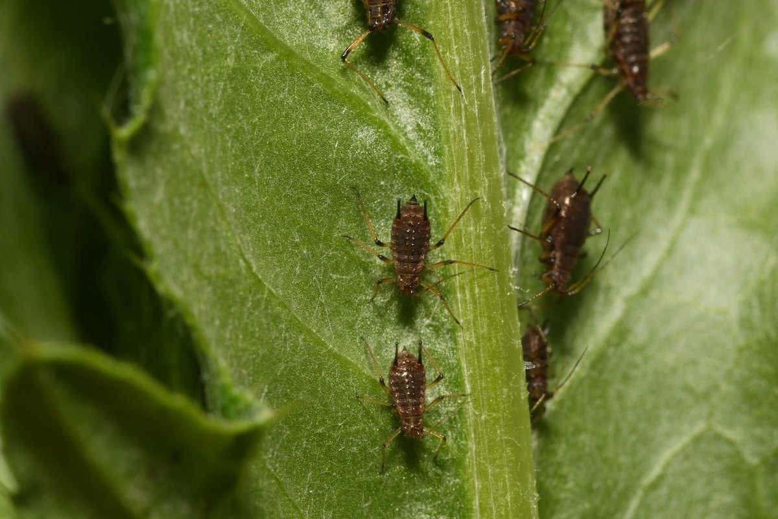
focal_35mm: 158
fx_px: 3403
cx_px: 389
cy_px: 260
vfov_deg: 8.7
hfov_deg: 13.0
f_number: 29
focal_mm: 105
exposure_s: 1/60
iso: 100
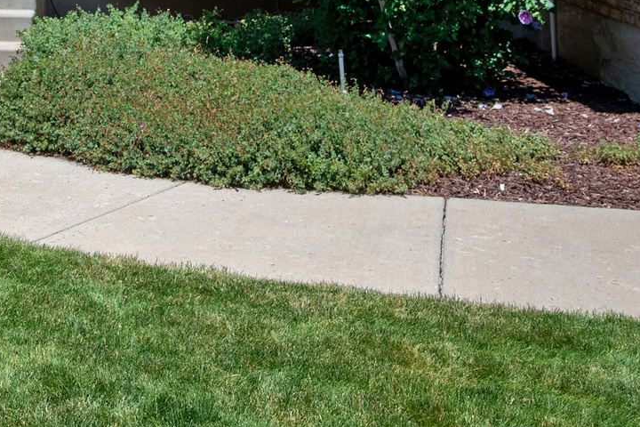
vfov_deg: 17.1
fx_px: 1315
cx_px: -177
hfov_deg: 24.2
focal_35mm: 74
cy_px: -166
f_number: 8
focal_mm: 26
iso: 800
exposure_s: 1/640
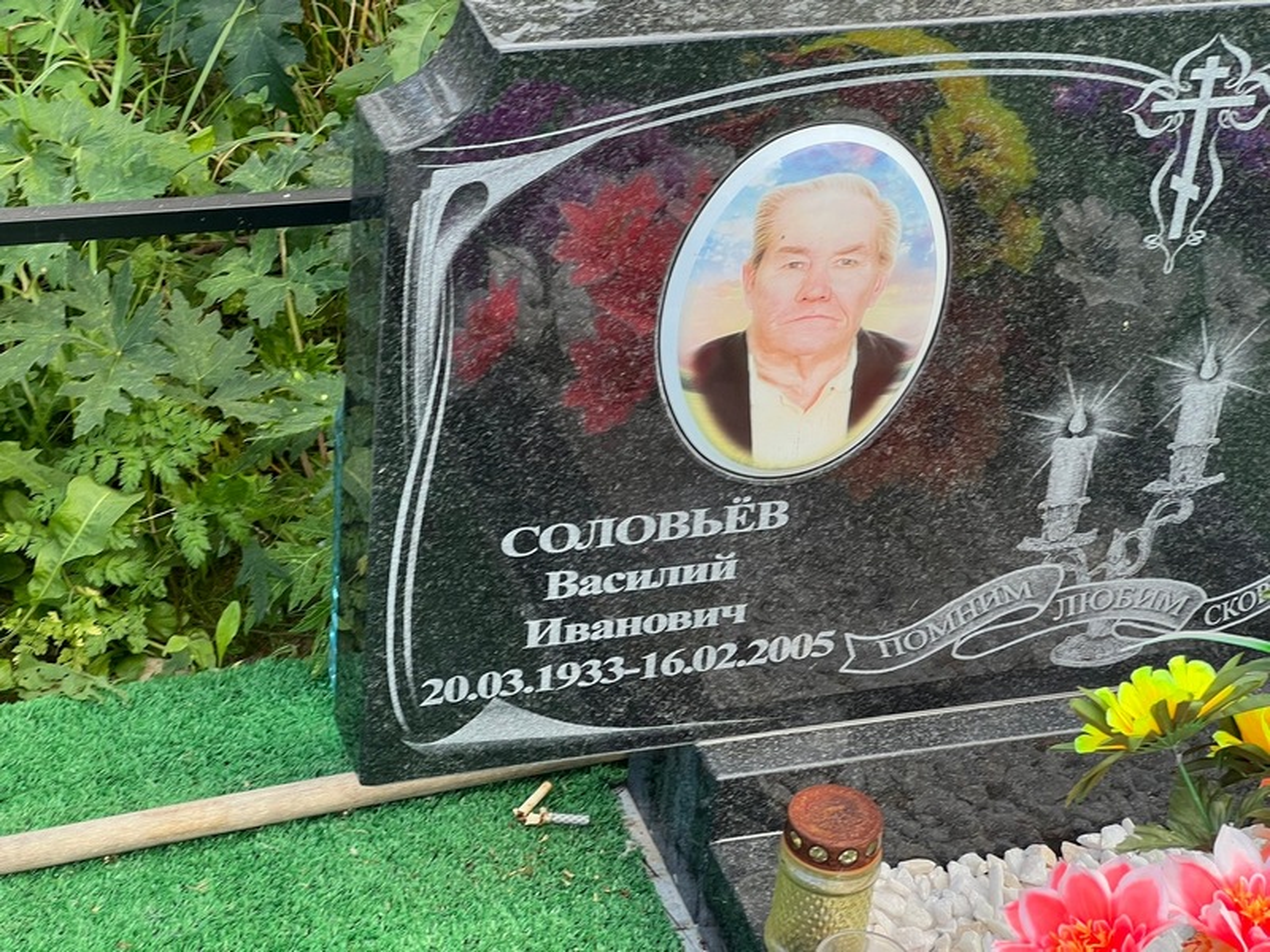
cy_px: 476
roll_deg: -2.4
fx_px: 2825
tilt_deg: -30.9
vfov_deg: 19.1
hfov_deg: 25.3
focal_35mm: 77
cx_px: 635
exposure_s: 1/121
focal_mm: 9
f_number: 2.8
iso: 40
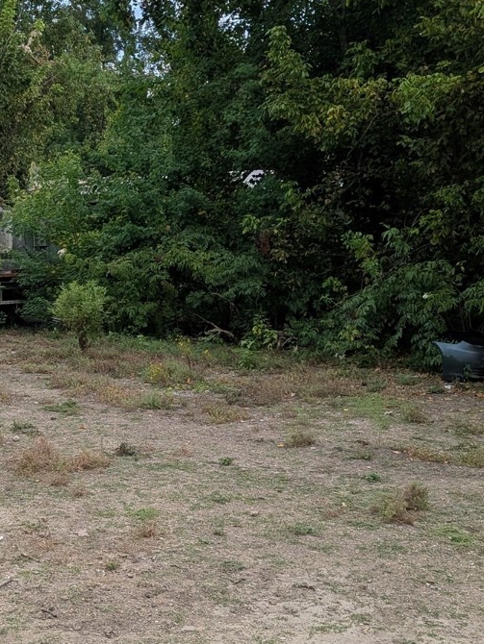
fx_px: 1025
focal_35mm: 55
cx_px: 212
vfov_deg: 34.9
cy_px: 312
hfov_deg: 26.6
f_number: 1.7
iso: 28
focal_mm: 4.53
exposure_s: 1/1433
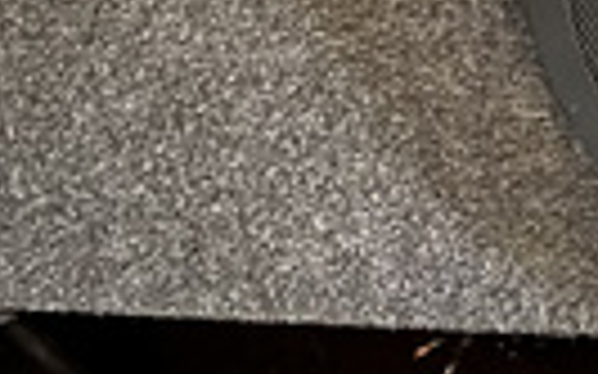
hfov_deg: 14.7
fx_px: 2020
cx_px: 1079
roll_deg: +0.9
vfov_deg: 10.3
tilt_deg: -26.6
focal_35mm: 124
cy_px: -162
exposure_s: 1/4
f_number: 1.8
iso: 640
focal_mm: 4.25
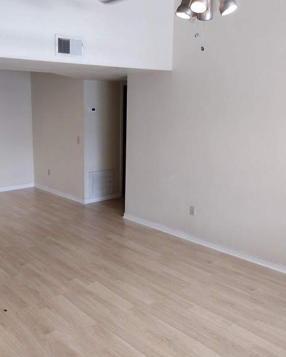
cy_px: 177
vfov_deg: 50.3
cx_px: 95
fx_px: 381
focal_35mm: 36
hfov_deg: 40.6
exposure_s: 1/40
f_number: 1.7
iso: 233
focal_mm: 4.71
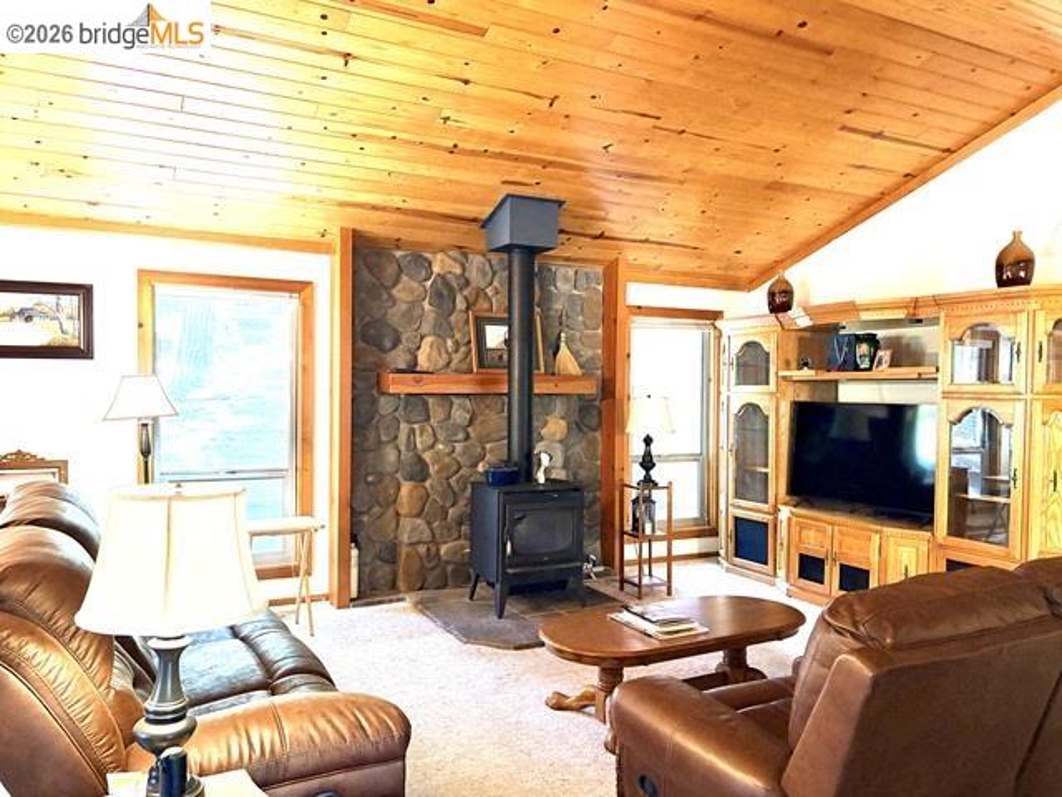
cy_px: 398
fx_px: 798
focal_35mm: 26
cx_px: 531
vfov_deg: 53.1
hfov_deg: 67.3
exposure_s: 1/60
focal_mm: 5.96
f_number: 1.6
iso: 500
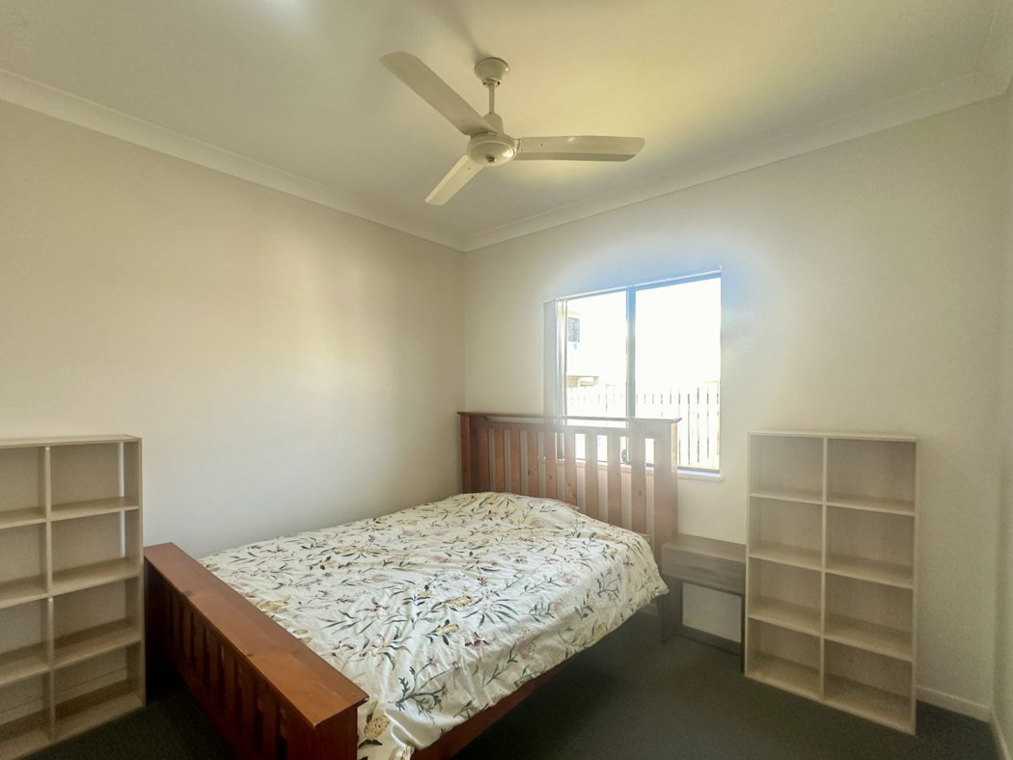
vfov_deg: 78.0
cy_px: 410
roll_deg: +0.0
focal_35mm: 16
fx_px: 468
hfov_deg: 94.4
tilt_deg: -1.8
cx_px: 478
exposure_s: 1/99
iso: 200
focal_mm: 2.22
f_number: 2.2
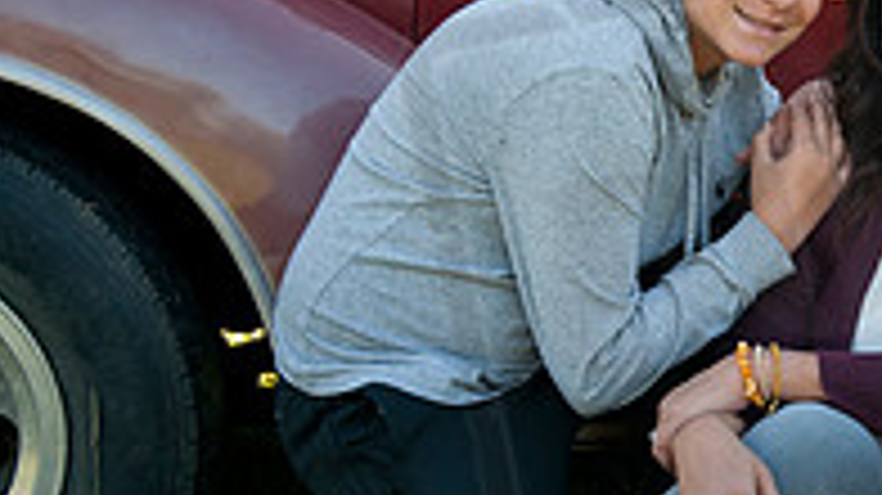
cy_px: 342
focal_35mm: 118
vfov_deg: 10.2
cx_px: 1048
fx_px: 2758
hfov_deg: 17.4
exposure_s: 1/250
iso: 100
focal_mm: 38
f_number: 5.6
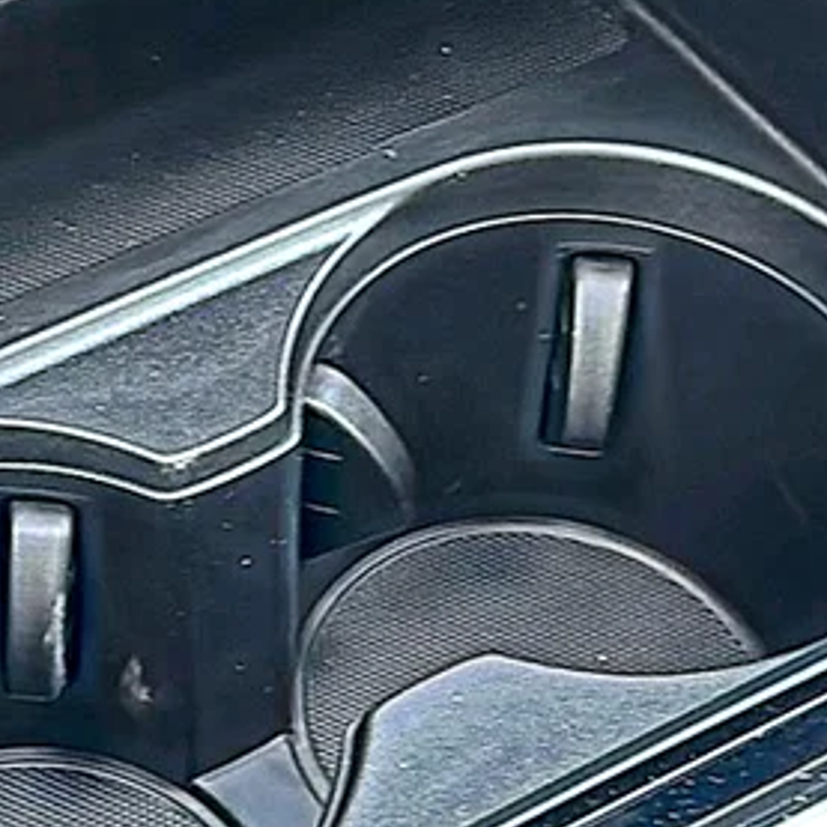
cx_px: 233
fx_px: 2595
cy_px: 408
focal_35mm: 96
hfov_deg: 18.0
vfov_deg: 18.1
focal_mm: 6.86
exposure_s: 1/42
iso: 125
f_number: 1.78
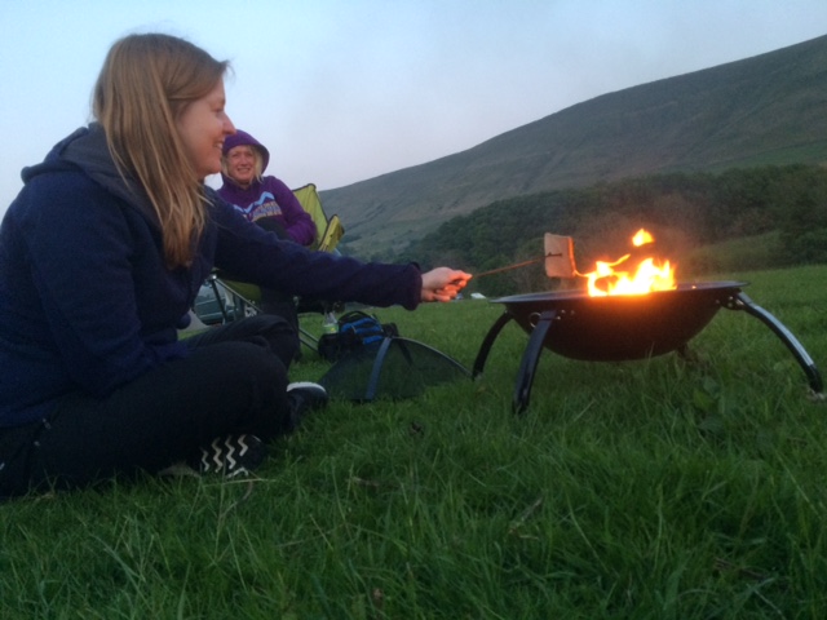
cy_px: 310
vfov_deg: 48.2
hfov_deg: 61.7
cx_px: 414
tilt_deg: -4.5
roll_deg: +10.2
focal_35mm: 29
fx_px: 693
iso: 64
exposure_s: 1/30
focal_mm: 4.15
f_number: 2.2
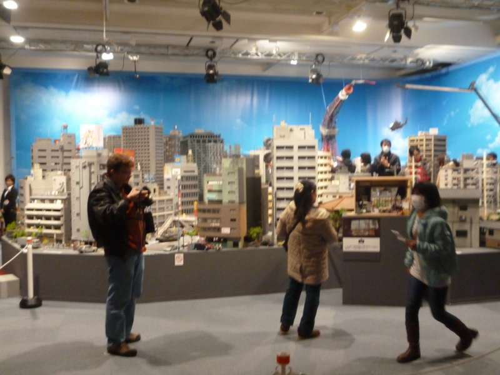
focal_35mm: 36
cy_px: 188
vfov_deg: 39.7
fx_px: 520
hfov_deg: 51.4
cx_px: 250
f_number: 3.5
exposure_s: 1/50
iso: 800
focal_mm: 6.4
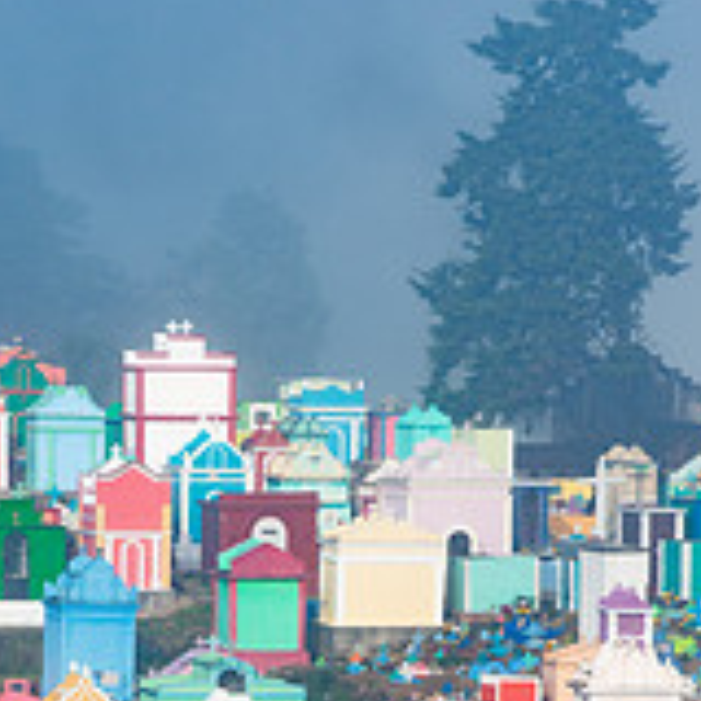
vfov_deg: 3.7
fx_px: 10929
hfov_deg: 3.7
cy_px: 819
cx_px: 298
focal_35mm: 477
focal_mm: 200
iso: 160
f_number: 14
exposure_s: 1/125
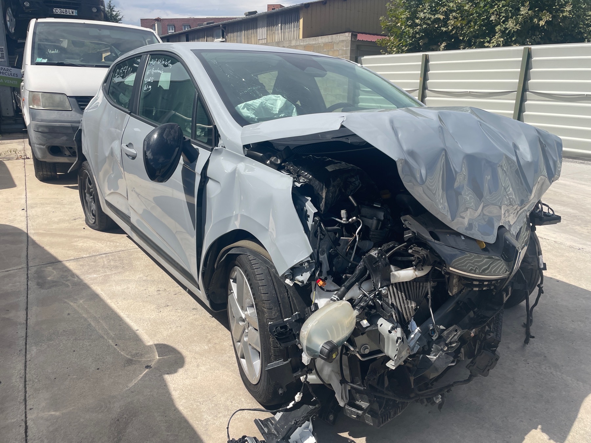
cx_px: 296
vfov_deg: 53.1
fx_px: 444
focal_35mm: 26
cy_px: 222
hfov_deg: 67.3
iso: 32
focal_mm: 4.2
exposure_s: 1/4464
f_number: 1.6
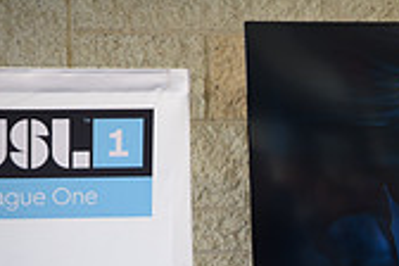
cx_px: 684
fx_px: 2671
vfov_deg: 5.6
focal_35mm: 241
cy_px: 452
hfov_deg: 8.3
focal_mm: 70
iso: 400
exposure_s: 1/60
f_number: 2.8
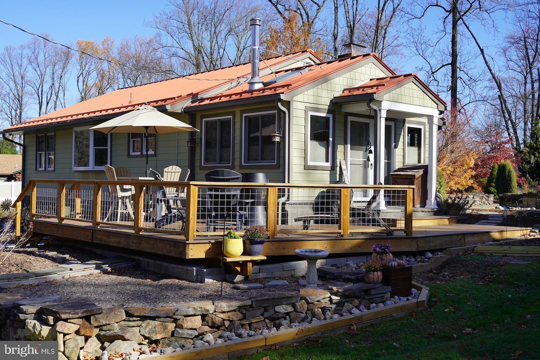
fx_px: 630
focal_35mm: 42
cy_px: 180
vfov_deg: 31.9
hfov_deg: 46.4
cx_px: 270
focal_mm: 42
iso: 100
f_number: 5.6
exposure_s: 1/320
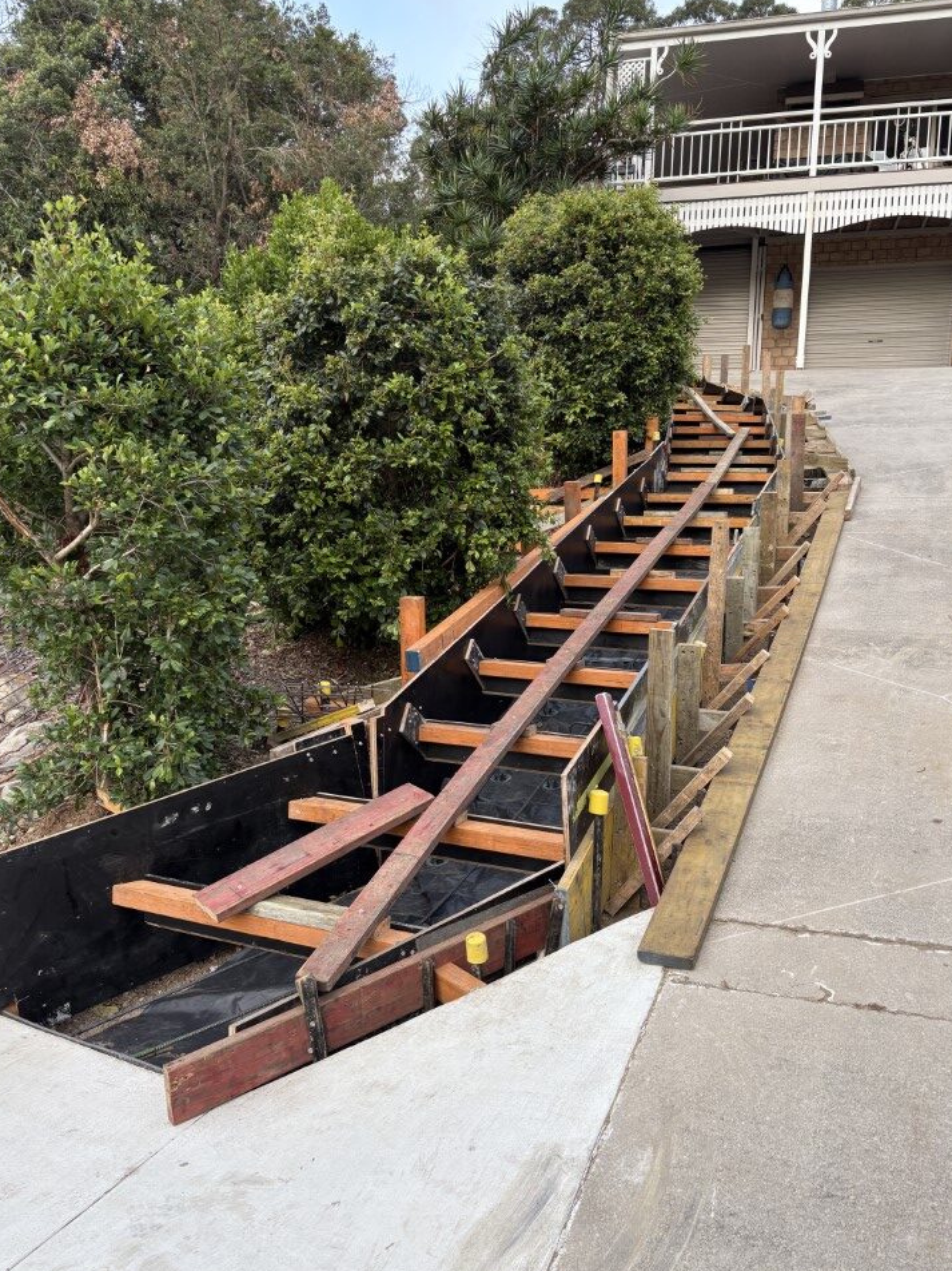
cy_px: 646
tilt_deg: -7.1
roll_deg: -4.5
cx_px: 458
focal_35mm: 28
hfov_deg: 49.7
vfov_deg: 63.4
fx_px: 1027
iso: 50
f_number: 1.6
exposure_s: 1/122
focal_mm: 5.96
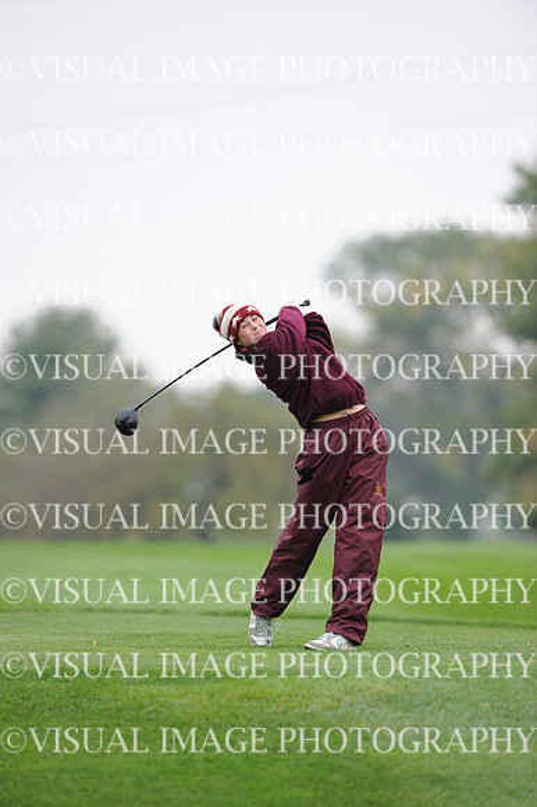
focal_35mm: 400
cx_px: 268
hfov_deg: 3.4
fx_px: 8960
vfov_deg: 5.2
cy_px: 404
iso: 1600
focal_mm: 400
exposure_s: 1/2000
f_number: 4.5
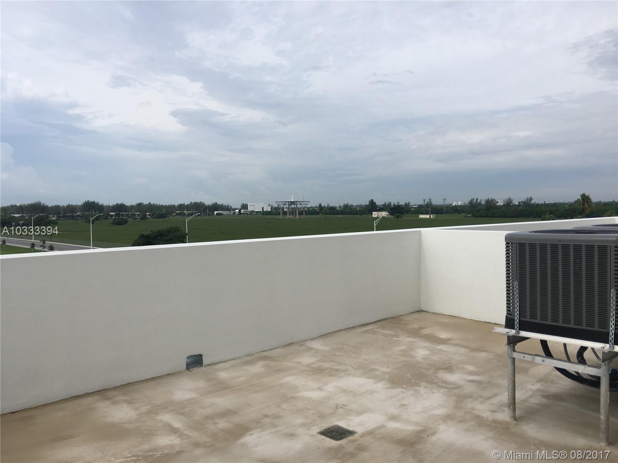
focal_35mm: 29
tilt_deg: -1.6
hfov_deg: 61.7
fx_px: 518
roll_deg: +0.7
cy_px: 232
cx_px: 309
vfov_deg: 48.2
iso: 25
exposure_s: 1/2849
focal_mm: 4.15
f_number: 2.2
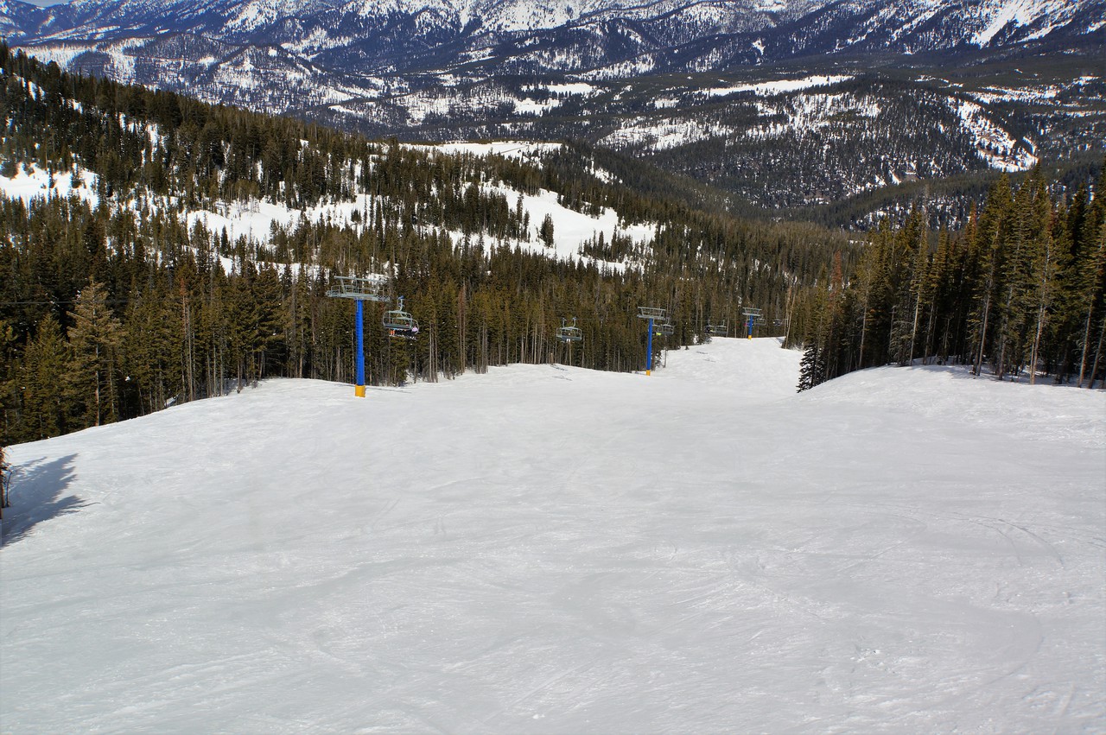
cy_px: 368
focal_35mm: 40
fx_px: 1220
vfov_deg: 33.5
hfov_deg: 48.8
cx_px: 553
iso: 100
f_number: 13
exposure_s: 1/320
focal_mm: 26.5
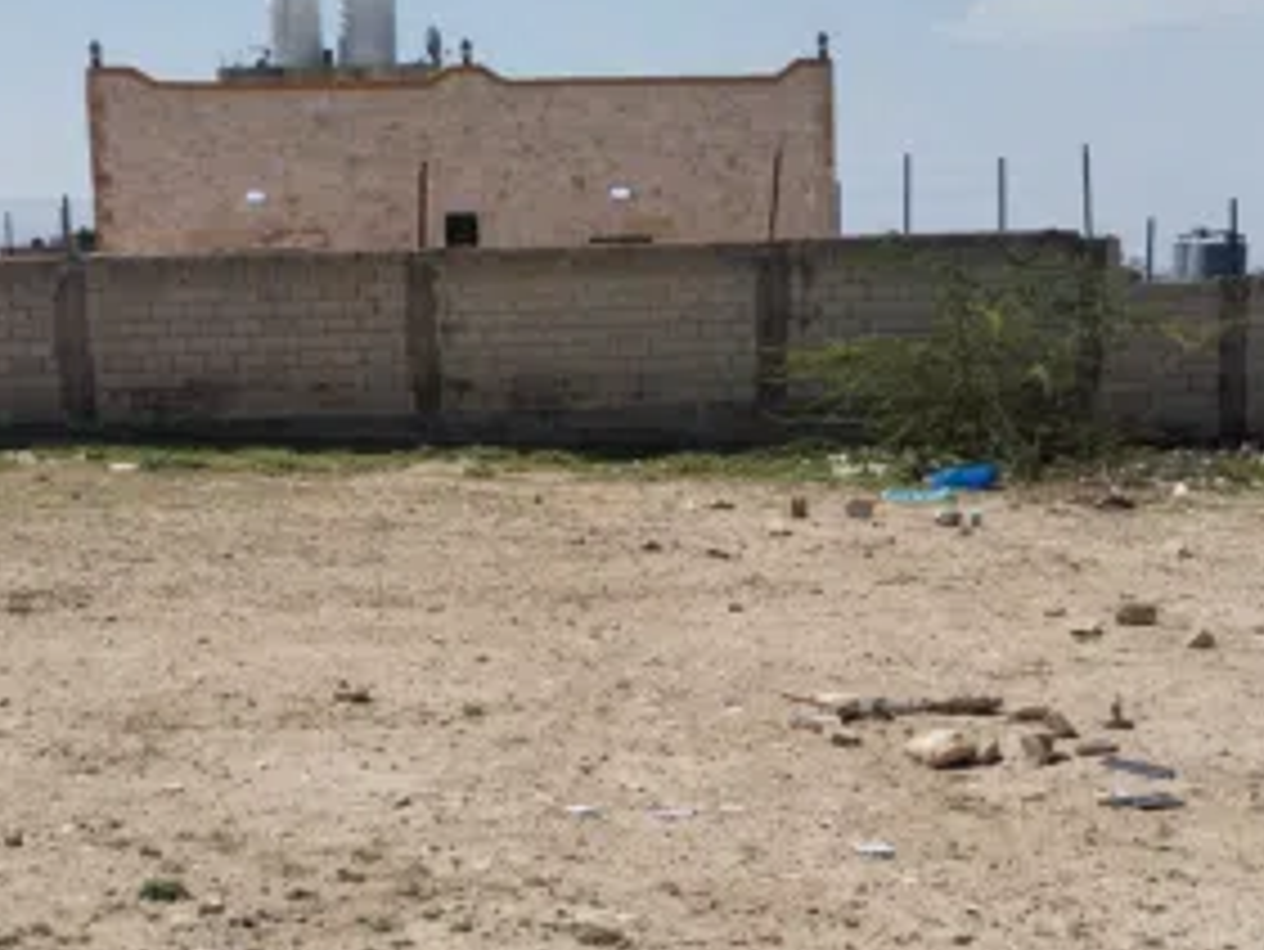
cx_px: 679
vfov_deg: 22.1
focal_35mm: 66
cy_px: 662
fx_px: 2411
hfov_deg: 29.4
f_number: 1.8
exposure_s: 1/3153
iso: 100
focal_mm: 4.75
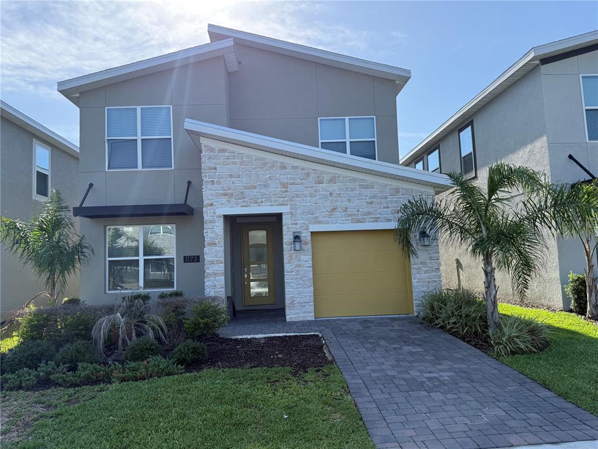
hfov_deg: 71.6
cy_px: 224
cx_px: 299
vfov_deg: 56.8
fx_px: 415
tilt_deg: +5.8
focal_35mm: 24
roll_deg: +2.3
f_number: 1.78
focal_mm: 6.76
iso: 100
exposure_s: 1/2370
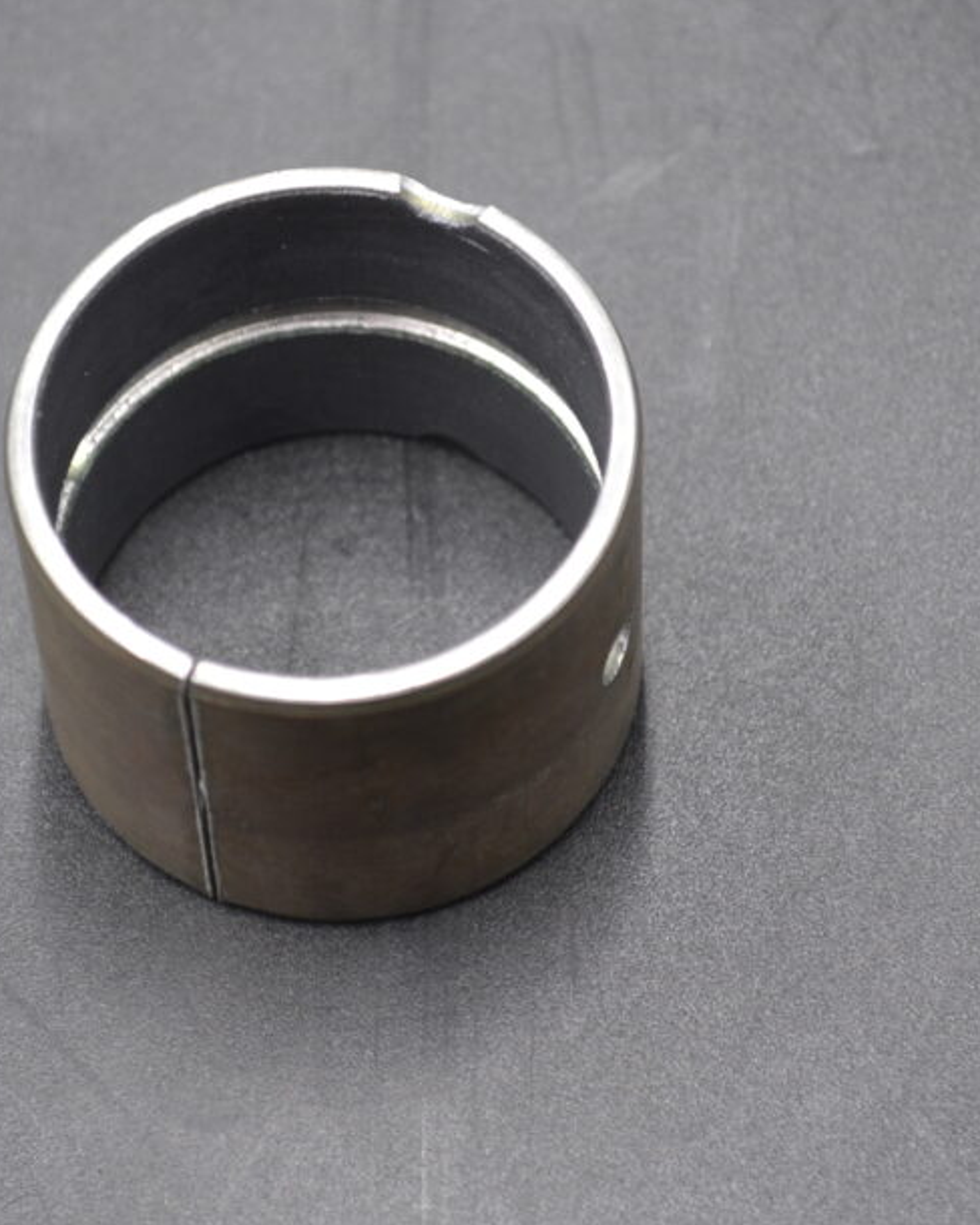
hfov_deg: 10.7
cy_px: 442
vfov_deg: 13.4
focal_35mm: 144
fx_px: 5221
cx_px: 309
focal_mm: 52
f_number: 5.6
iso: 400
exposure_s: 1/25
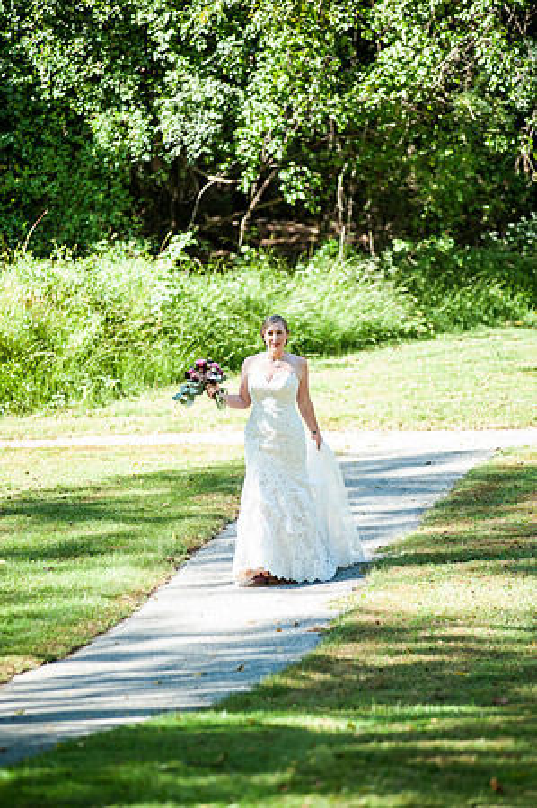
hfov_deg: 6.9
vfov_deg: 10.3
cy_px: 404
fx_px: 4485
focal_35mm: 200
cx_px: 268
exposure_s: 1/250
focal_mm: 200
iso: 160
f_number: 2.8
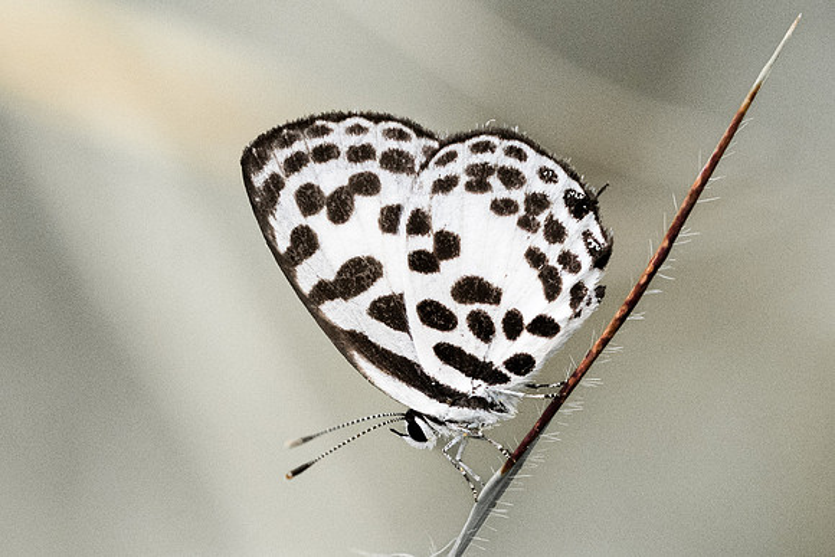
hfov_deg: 4.3
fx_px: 11221
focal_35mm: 484
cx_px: 418
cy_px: 249
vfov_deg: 2.8
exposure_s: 1/640
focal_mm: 150
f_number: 5
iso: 800
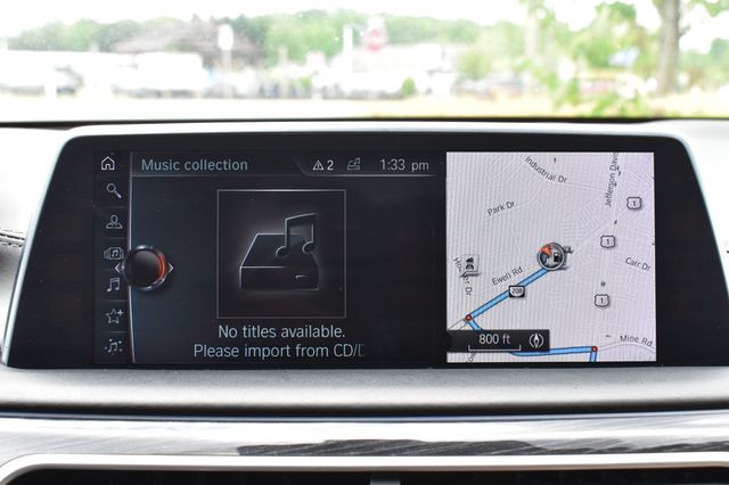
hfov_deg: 42.3
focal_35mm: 46
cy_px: 242
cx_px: 364
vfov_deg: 28.9
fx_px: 941
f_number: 8
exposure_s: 1/60
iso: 400
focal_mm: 31
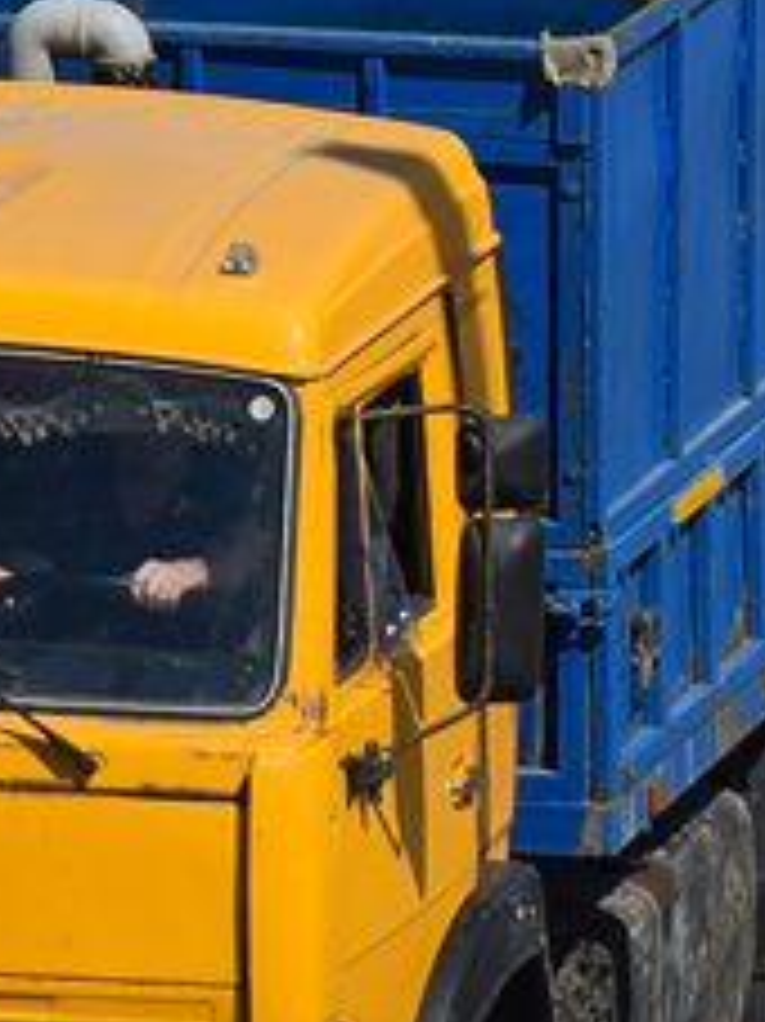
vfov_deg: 4.7
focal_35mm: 420
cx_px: -108
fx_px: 12374
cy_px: 419
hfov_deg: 3.5
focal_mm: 55
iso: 100
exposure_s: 1/1000
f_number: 5.6
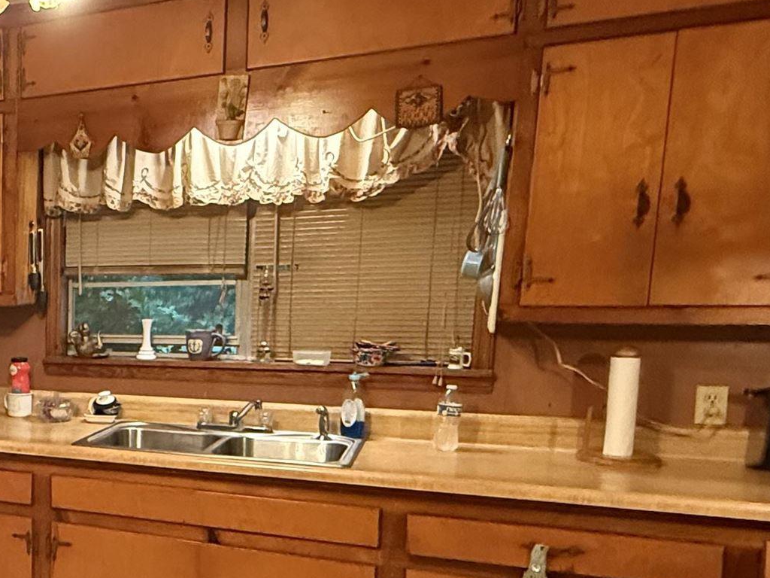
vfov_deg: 33.9
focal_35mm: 42
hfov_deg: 35.7
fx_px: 934
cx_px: -140
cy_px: 405
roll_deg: +1.1
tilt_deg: -7.0
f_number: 2.2
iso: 1000
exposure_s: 1/60
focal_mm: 2.22
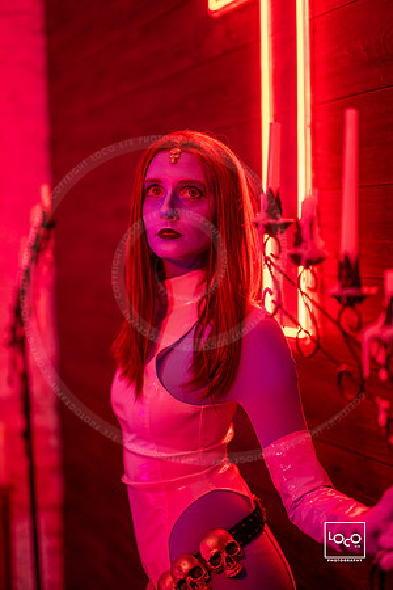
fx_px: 819
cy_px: 295
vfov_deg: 39.6
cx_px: 196
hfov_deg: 27.0
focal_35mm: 50
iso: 800
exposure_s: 1/250
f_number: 1.3
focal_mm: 50
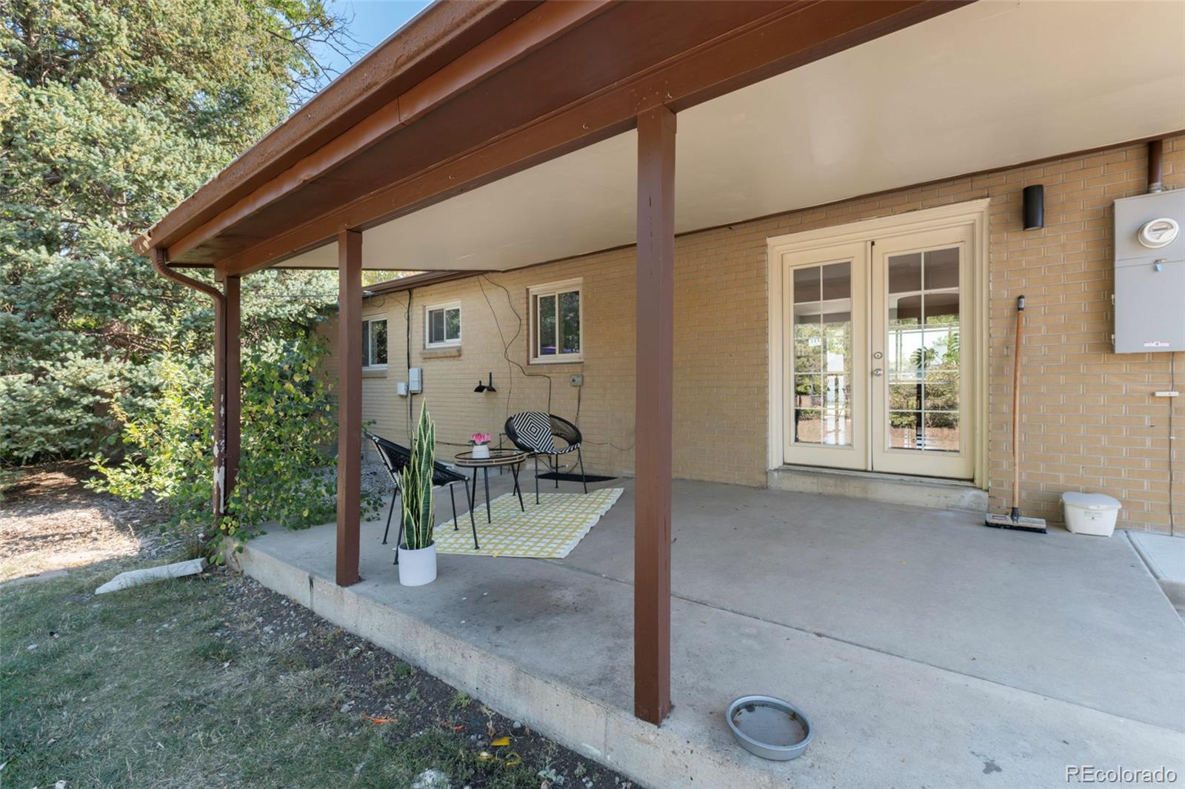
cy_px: 394
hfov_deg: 100.4
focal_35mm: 15
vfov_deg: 77.3
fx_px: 494
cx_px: 592
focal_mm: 10
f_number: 8
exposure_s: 1/120
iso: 640
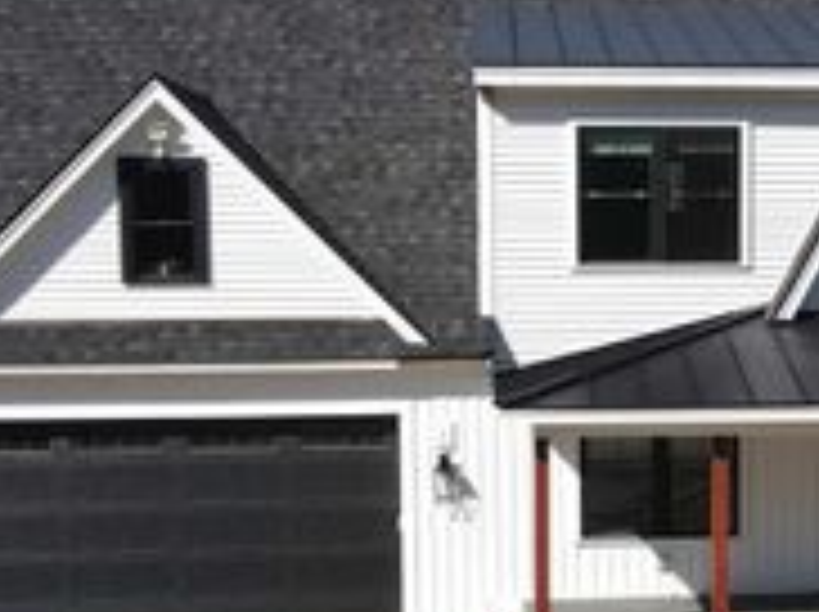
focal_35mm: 66
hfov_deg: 28.7
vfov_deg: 22.2
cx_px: 670
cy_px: 371
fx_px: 1559
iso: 100
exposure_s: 1/725
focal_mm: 4.5
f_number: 2.8
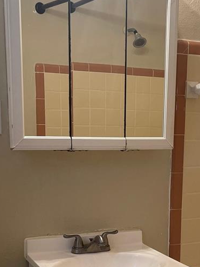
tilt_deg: -11.9
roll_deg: -1.3
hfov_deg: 23.1
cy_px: 224
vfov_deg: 29.8
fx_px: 486
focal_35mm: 63
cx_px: 146
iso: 100
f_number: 1.6
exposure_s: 1/120
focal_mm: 5.1
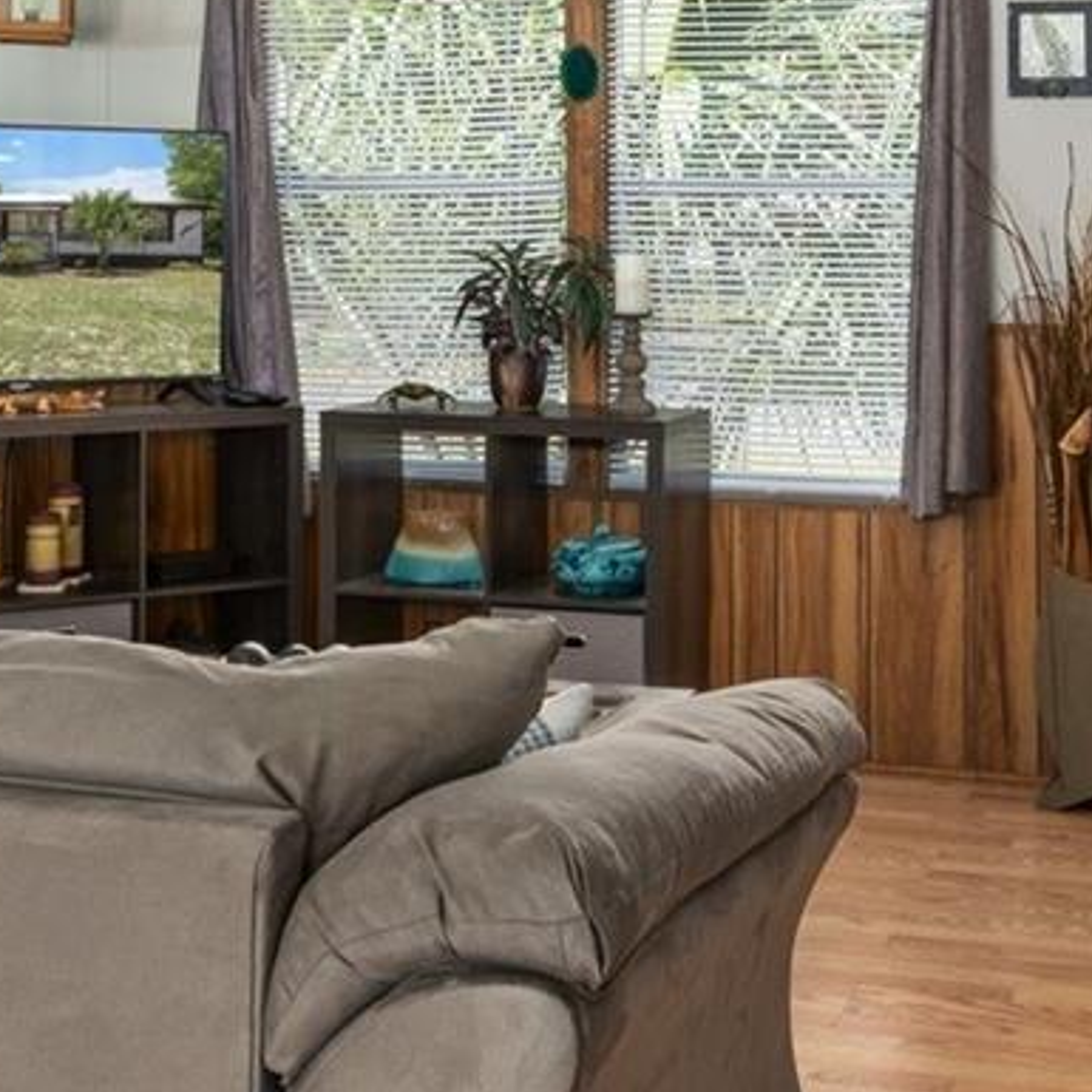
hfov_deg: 28.6
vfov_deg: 28.4
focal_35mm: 60
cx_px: 547
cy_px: 338
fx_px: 2141
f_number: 8
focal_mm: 17
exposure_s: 1.3
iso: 200
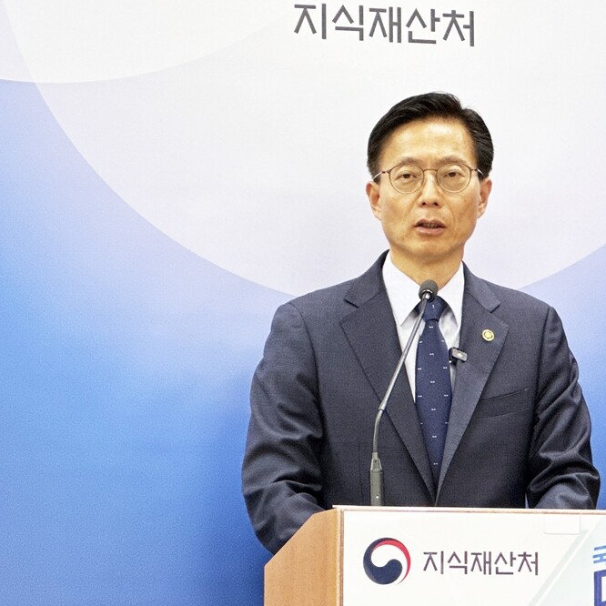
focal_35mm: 92
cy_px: 305
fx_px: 1822
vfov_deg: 18.9
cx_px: 373
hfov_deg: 18.9
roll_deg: -0.8
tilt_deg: +7.8
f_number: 2.8
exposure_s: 1/40
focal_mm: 9
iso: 160
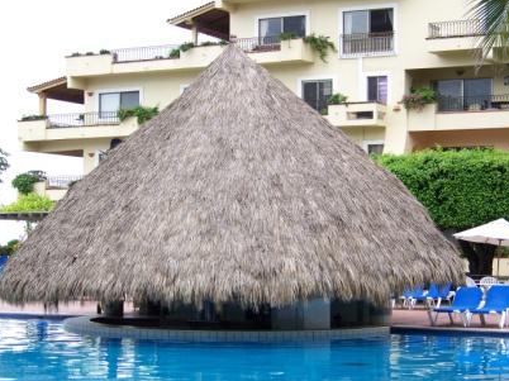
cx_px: 241
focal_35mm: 87
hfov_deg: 22.5
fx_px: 1279
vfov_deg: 17.0
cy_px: 210
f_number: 3.2
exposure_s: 1/125
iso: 64
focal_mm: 13.2
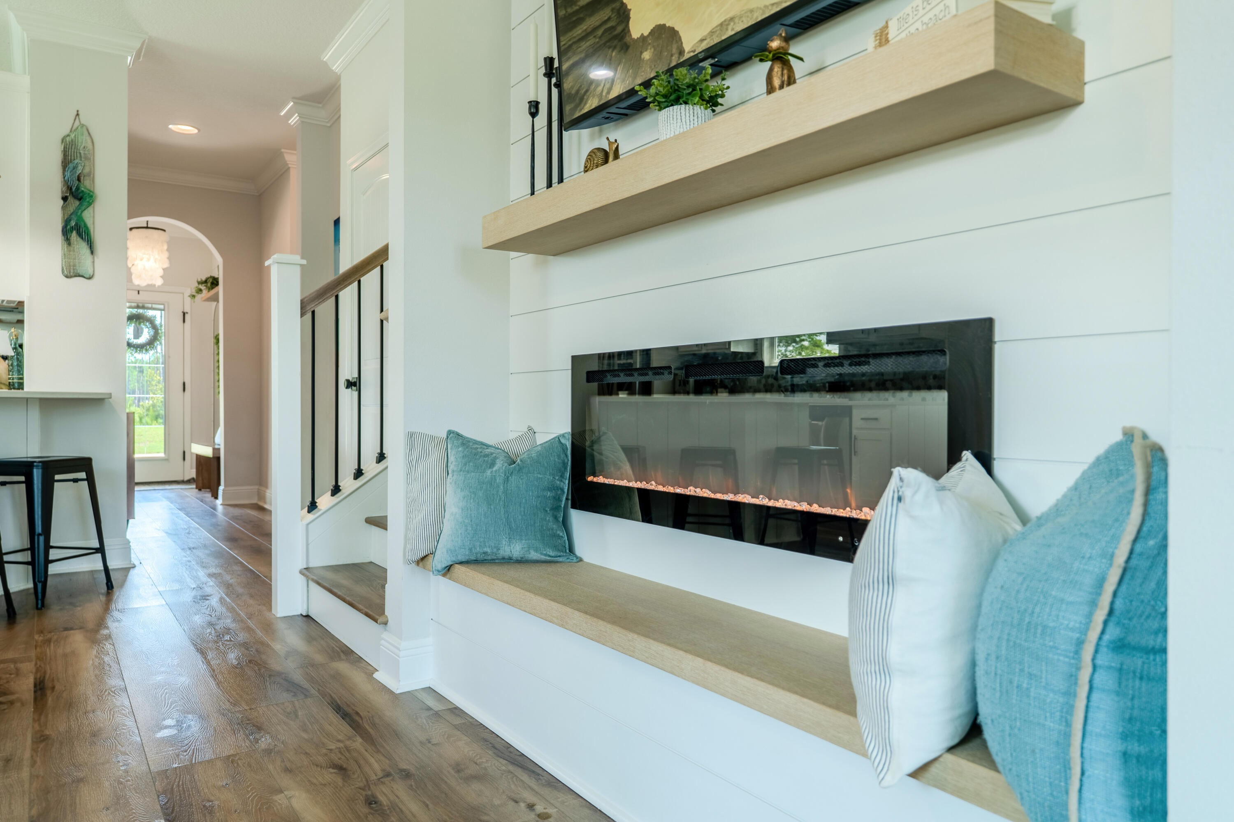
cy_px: 411
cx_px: 617
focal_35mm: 24
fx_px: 823
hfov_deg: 73.7
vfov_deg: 53.1
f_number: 5.6
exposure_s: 1/60
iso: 200
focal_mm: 24
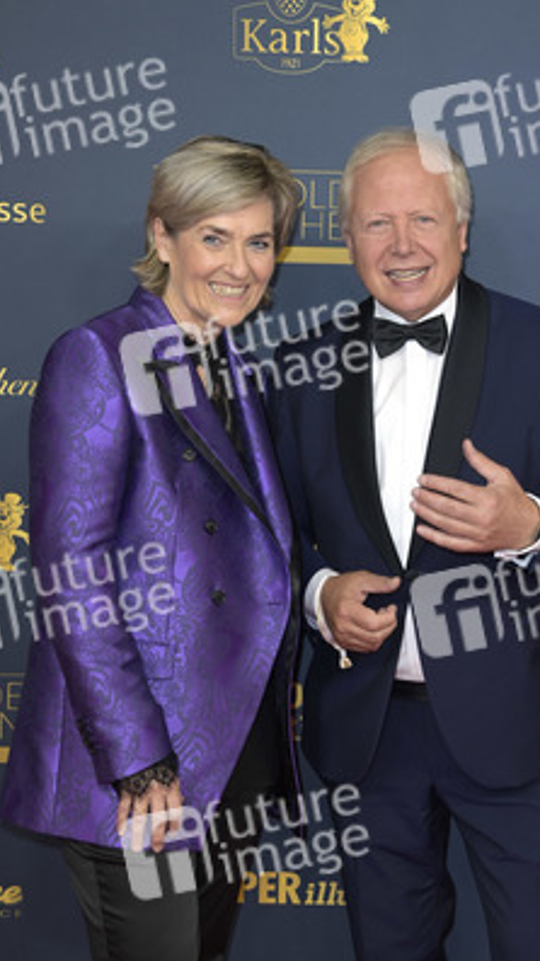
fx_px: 1937
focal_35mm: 76
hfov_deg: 15.9
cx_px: 315
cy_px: 479
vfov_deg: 27.9
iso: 640
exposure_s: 1/250
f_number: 5.6
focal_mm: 72
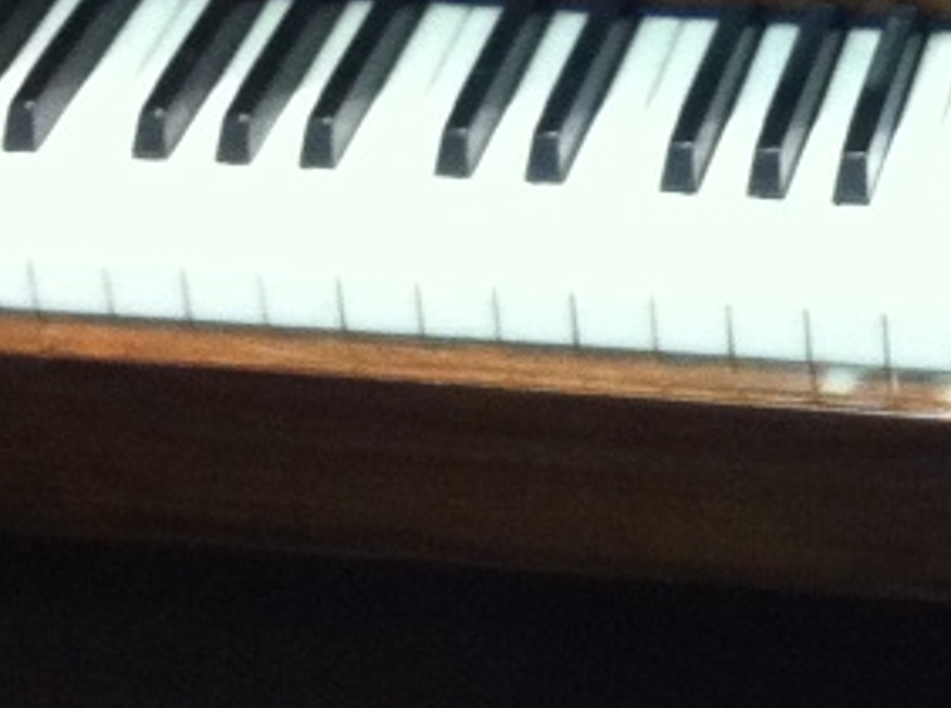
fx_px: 4412
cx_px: 1072
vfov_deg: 9.1
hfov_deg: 12.1
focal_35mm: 161
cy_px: -91
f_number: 2.8
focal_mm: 3.85
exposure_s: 1/15
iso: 250
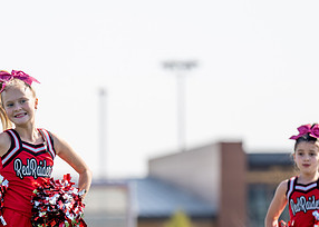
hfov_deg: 4.7
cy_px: 208
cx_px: 52
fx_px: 3849
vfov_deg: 3.4
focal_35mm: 425
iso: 100
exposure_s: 1/1250
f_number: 2.8
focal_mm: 200
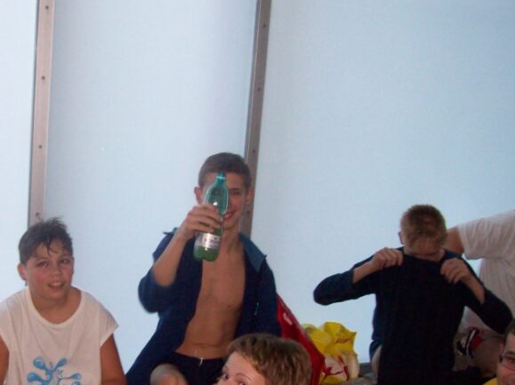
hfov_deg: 33.8
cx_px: 144
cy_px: 248
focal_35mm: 56
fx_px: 832
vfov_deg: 25.9
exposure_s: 1/64
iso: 200
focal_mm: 6
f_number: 2.7
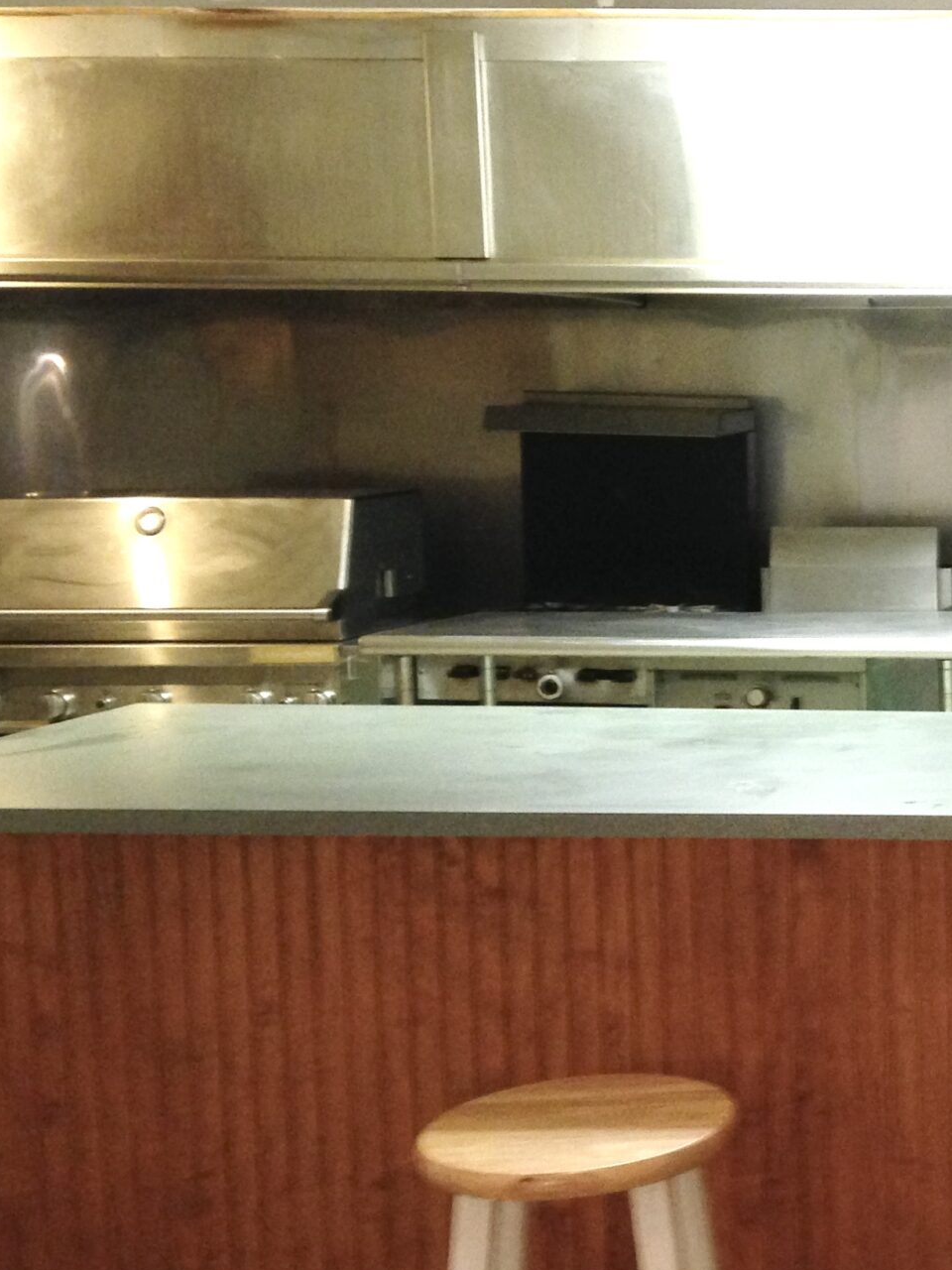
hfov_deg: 20.6
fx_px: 2420
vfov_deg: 29.4
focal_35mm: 66
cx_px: 1184
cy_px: 633
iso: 250
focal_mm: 4.12
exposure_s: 1/20
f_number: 2.4
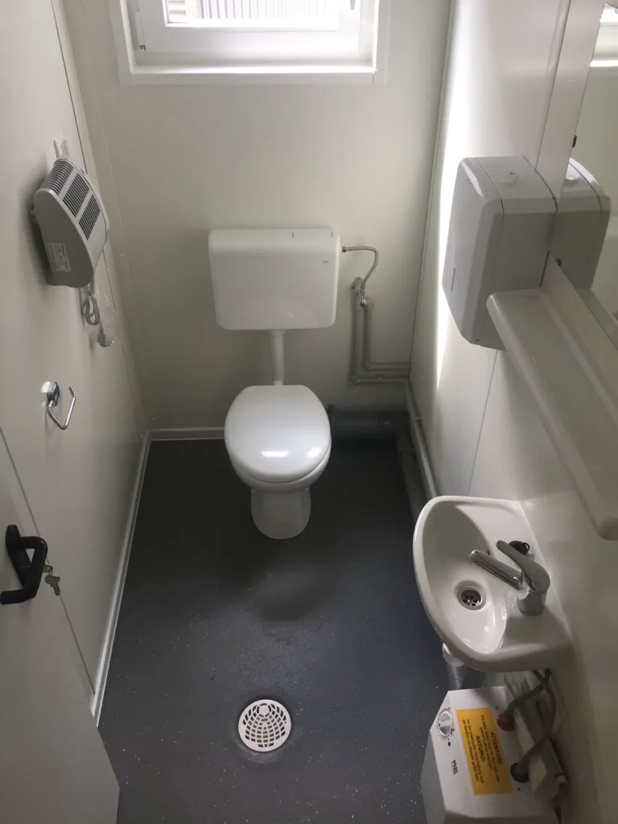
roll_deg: +0.3
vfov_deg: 61.7
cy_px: 412
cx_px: 309
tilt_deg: -38.1
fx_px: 690
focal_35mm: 29
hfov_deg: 48.2
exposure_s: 1/33
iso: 32
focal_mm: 4.2
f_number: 2.2
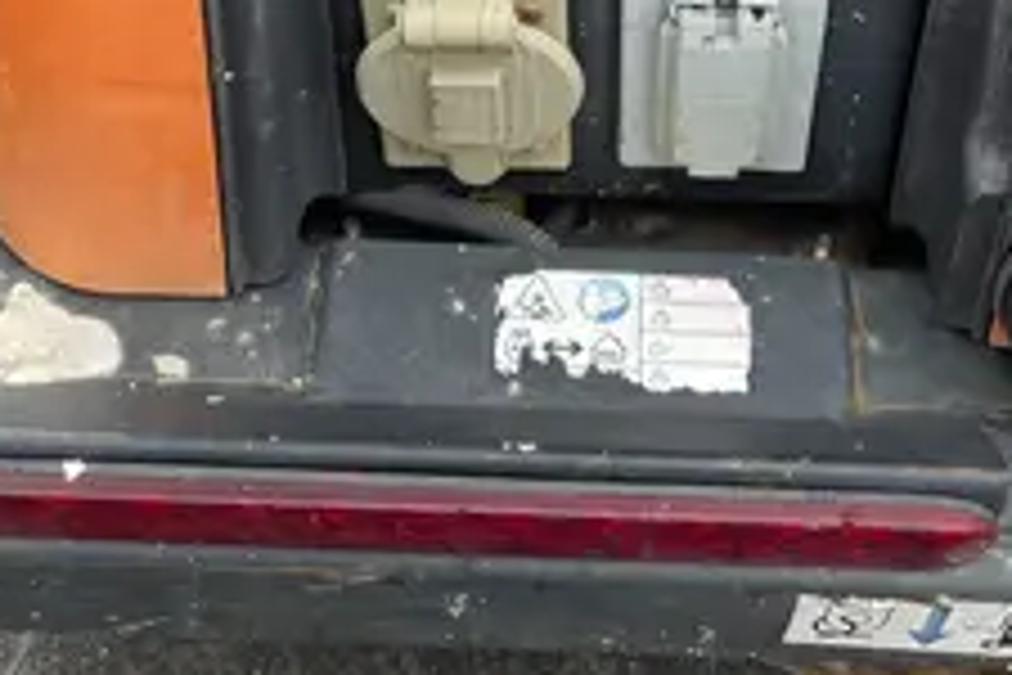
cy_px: -169
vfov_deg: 19.3
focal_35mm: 66
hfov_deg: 30.4
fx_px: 1855
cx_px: 634
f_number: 1.6
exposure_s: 1/354
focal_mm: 4.2
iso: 32
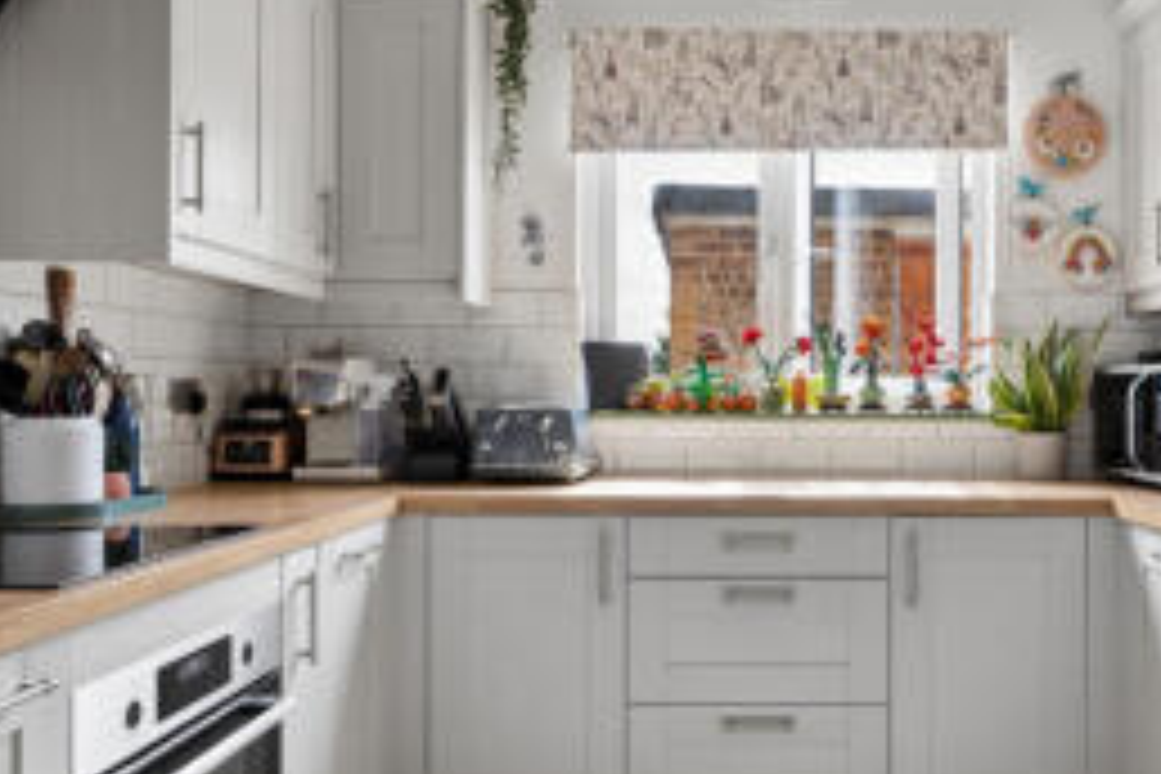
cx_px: 734
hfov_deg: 53.8
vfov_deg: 37.8
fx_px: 1129
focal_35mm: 35
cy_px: 367
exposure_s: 1/125
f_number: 6.3
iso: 800
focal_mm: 19
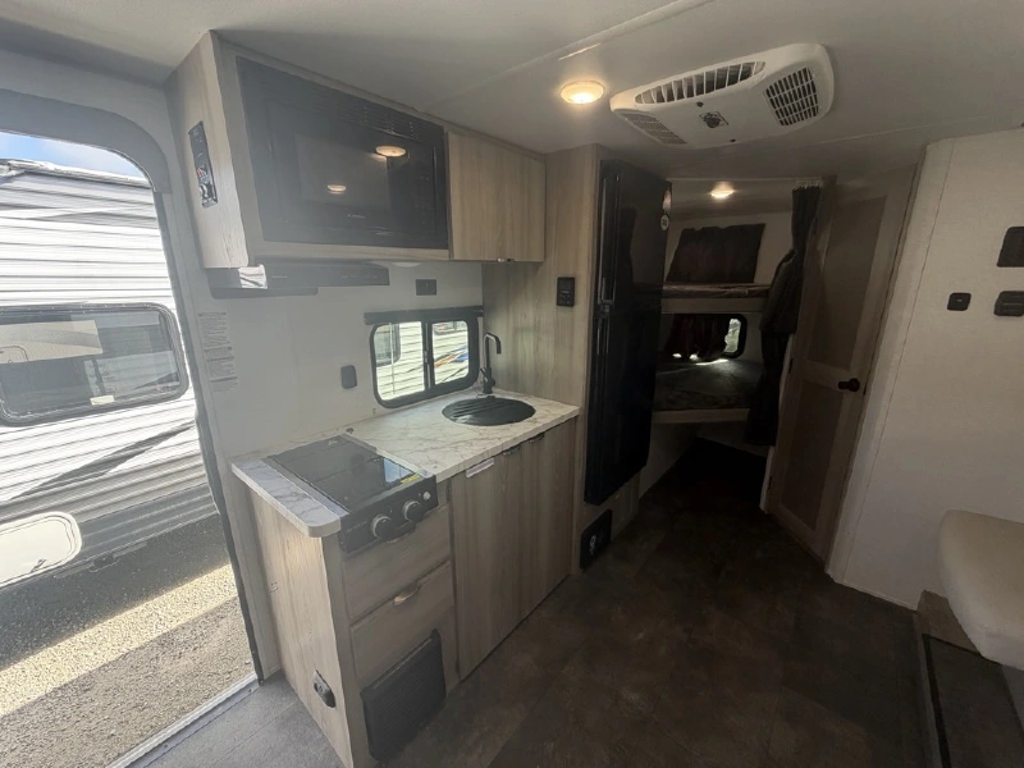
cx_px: 512
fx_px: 414
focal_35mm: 14
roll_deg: -0.5
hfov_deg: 102.1
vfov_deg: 85.7
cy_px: 384
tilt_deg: -13.6
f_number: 2.2
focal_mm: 2.22
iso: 80
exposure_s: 1/121
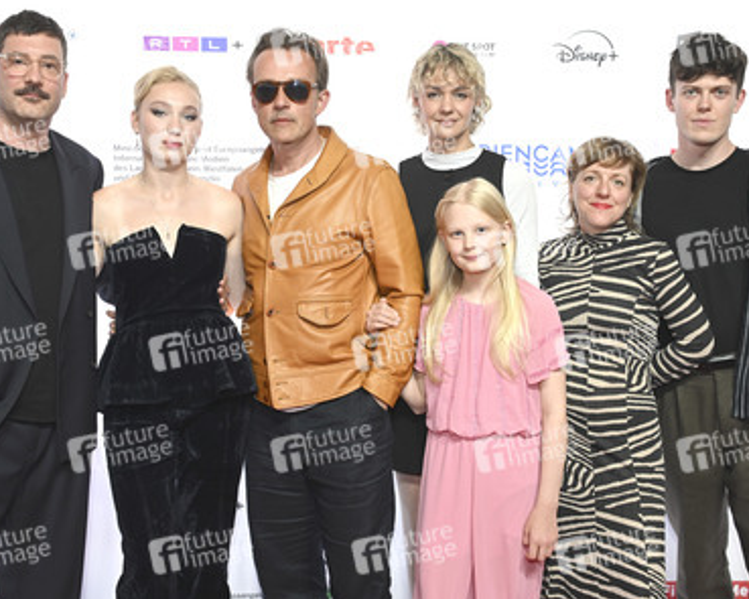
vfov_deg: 32.1
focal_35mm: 47
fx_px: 1042
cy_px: 296
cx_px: 350
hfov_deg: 39.5
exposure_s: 1/200
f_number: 4.5
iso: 1250
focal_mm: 41
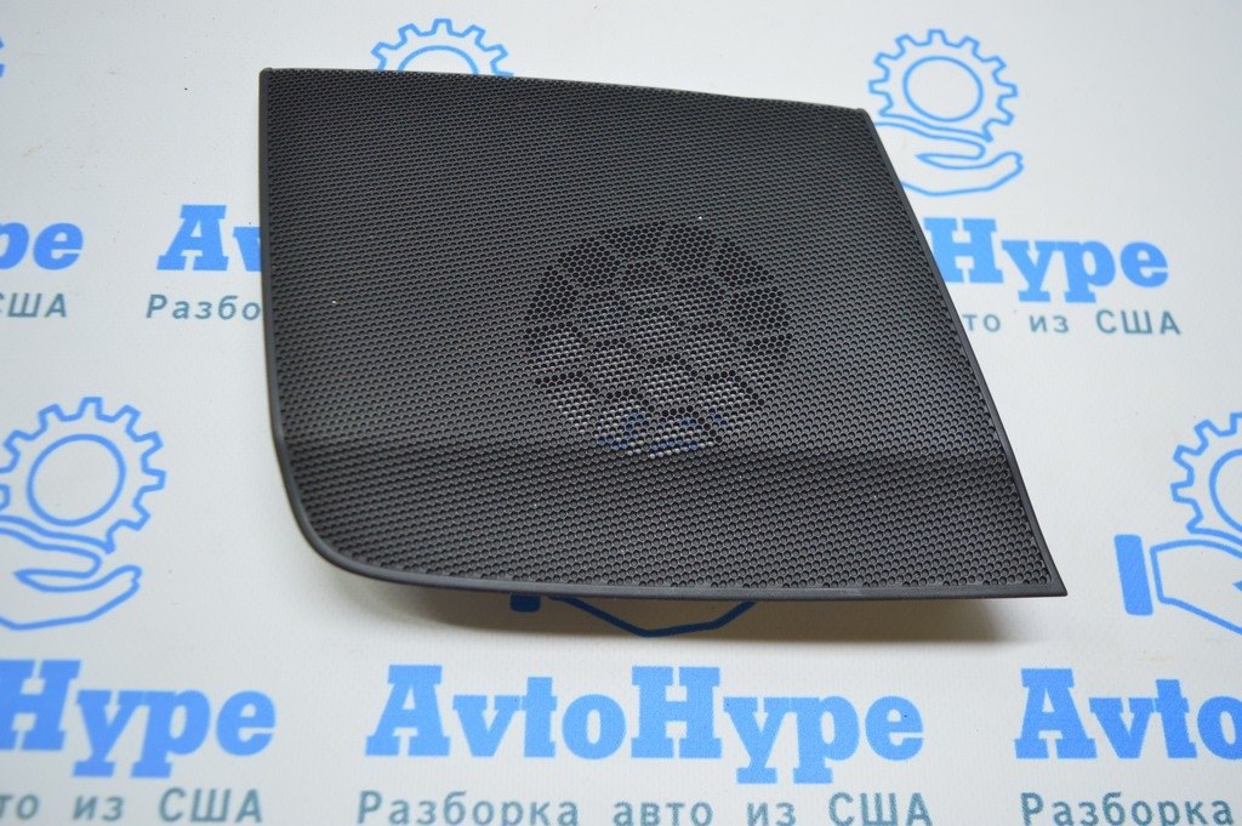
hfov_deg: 59.5
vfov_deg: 41.6
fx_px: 1086
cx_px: 621
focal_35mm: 32
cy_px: 413
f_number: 3.8
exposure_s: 1/50
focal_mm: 21
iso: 400
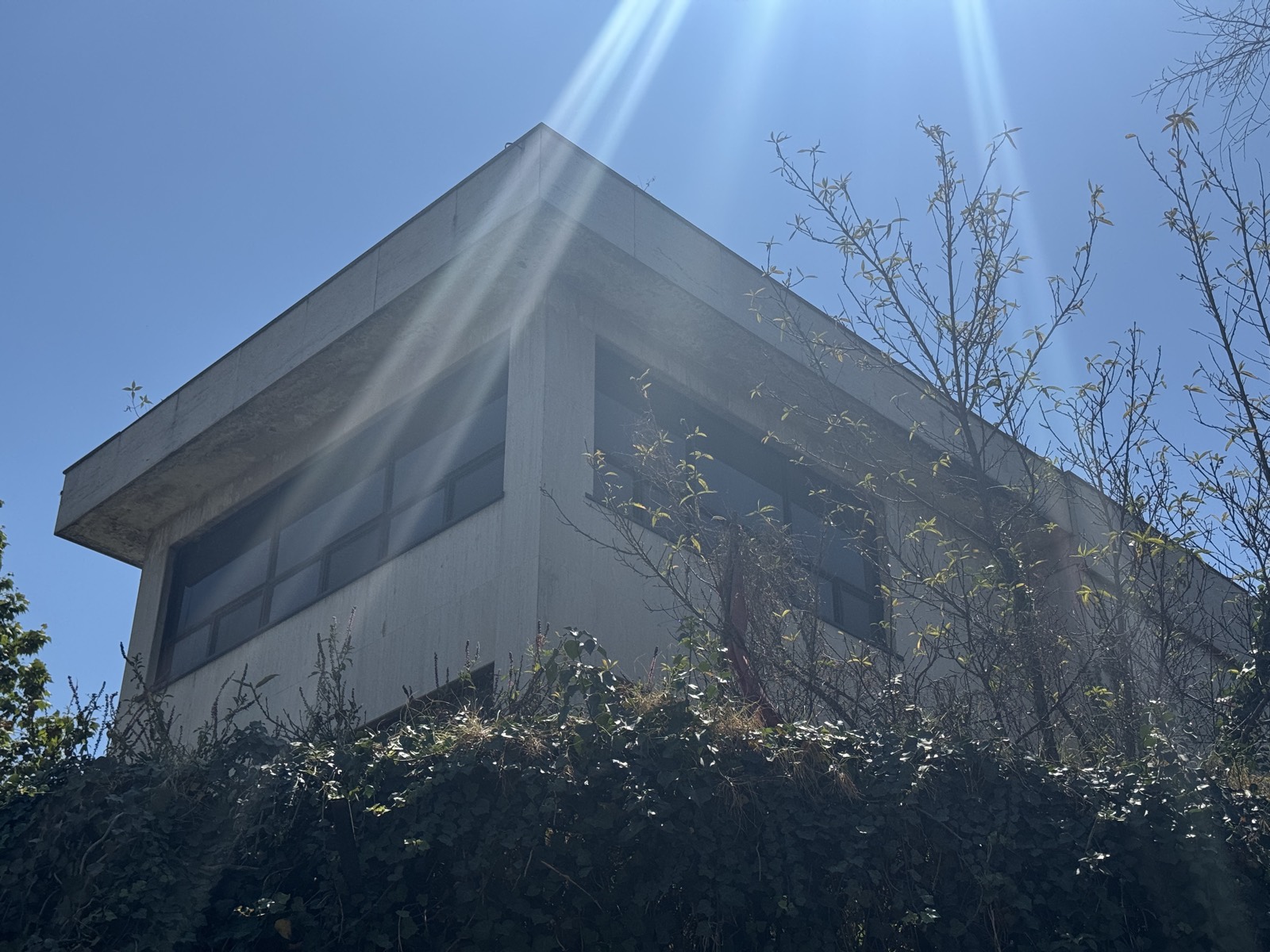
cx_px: 635
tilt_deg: +32.2
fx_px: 1761
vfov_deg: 30.3
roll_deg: +1.5
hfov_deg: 39.7
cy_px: 476
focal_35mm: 48
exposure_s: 1/10526
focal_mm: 6.76
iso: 80
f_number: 1.78
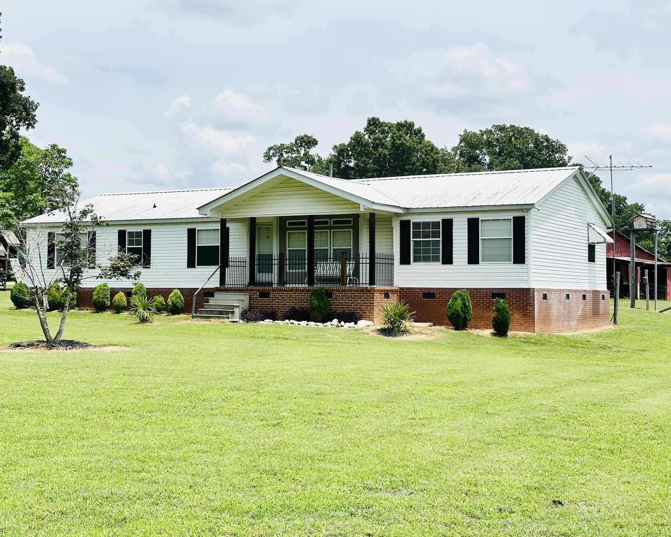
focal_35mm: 51
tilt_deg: +3.0
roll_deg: -0.6
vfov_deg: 29.7
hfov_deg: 36.6
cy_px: 266
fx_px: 1013
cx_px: 308
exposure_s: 1/6623
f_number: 1.78
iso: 64
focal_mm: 6.86
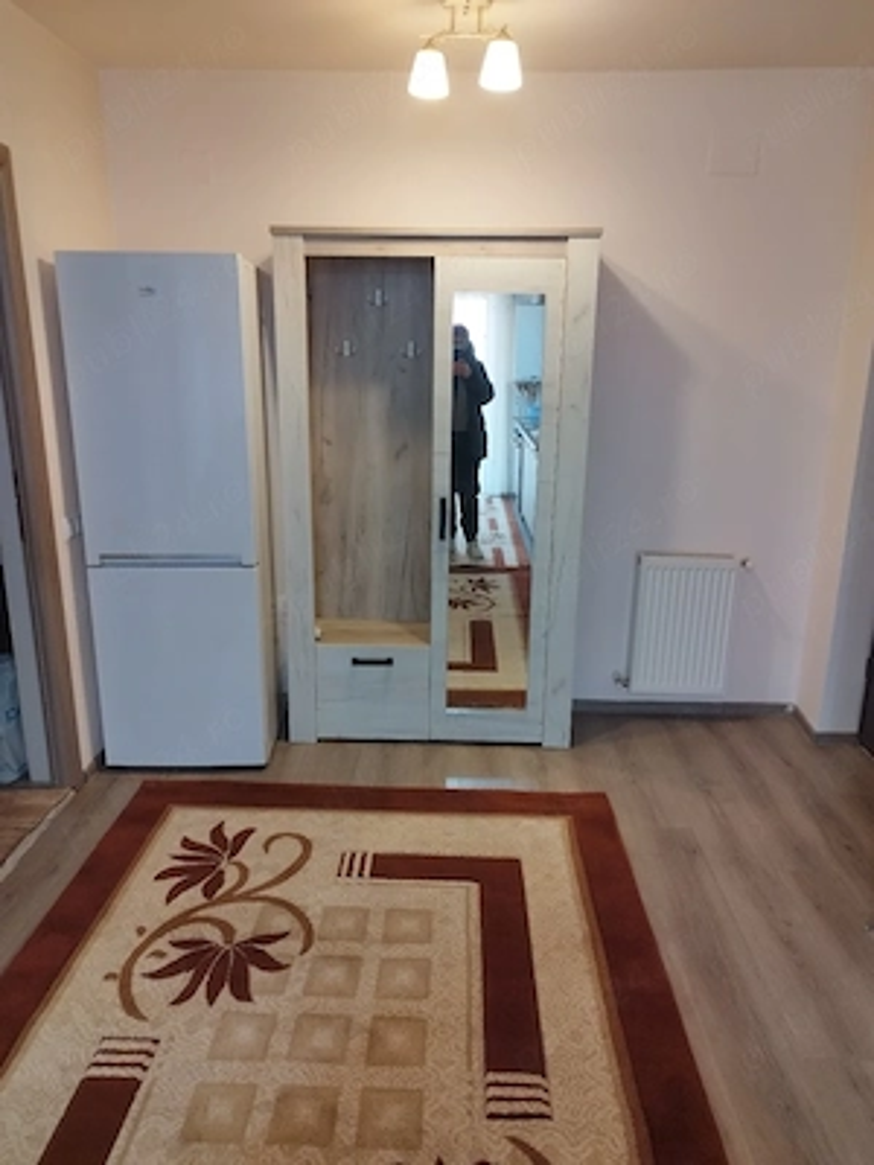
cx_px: 437
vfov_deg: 69.4
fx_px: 842
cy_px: 582
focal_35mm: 25
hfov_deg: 54.9
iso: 250
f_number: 1.89
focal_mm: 5.95
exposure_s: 1/50
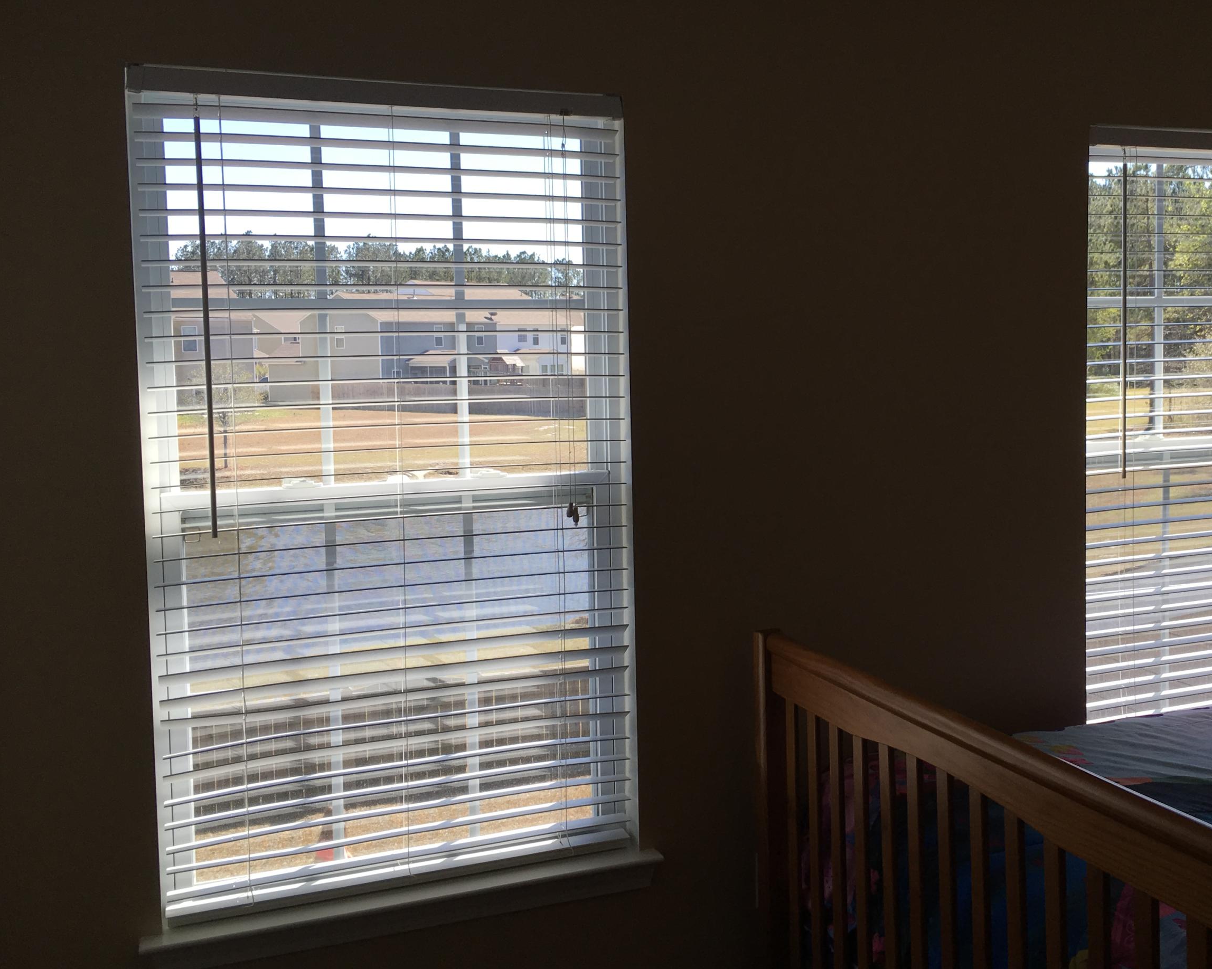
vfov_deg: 40.1
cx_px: 782
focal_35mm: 37
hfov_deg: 48.5
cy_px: 424
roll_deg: +1.0
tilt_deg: -3.4
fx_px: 1327
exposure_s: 1/455
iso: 25
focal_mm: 4.15
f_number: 2.2
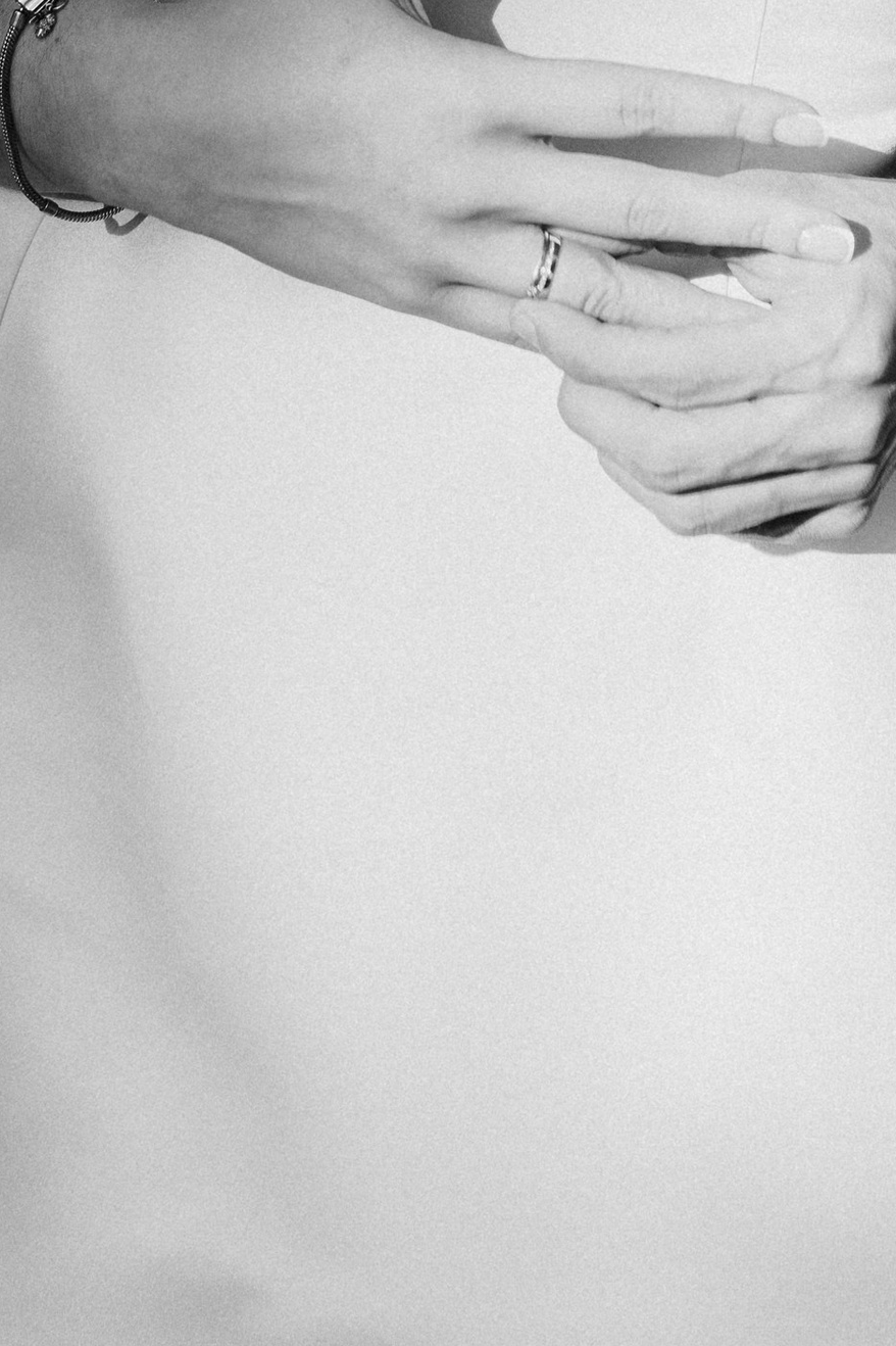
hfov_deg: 13.4
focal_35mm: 102
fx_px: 3810
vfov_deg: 18.3
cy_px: -524
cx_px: 389
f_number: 3.2
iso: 200
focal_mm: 35
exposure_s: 1/800
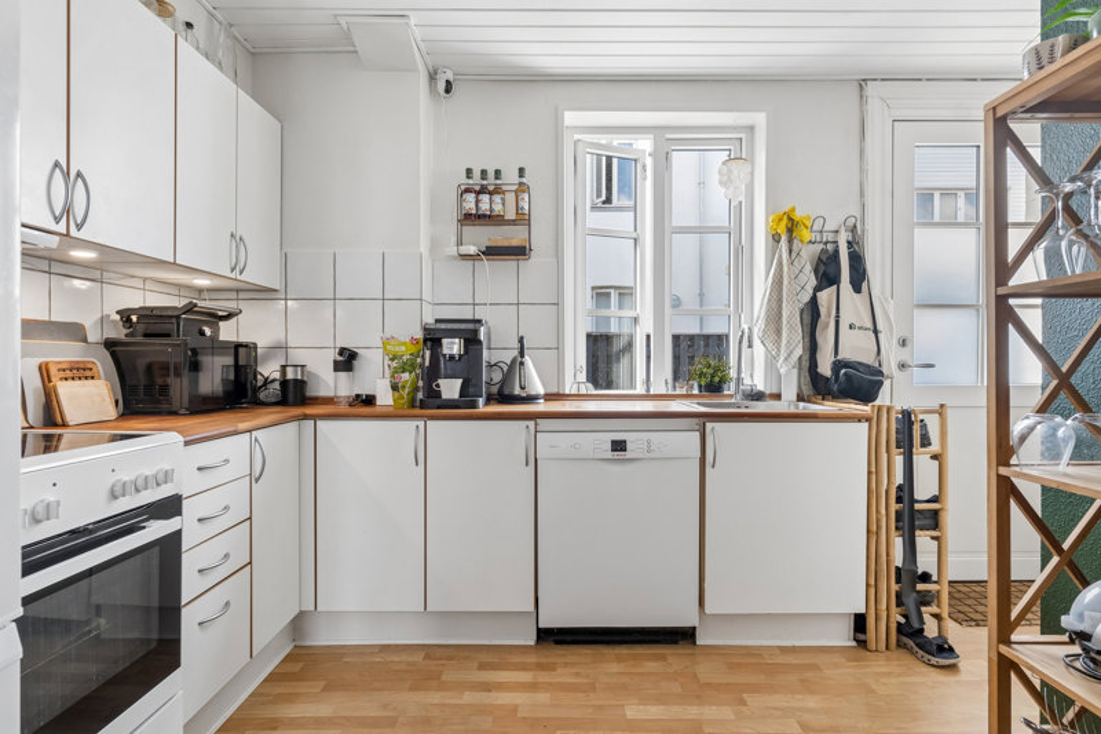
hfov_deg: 83.3
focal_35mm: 20
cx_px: 550
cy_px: 367
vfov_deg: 61.3
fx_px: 619
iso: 200
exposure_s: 1/6
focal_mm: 13.5
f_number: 8
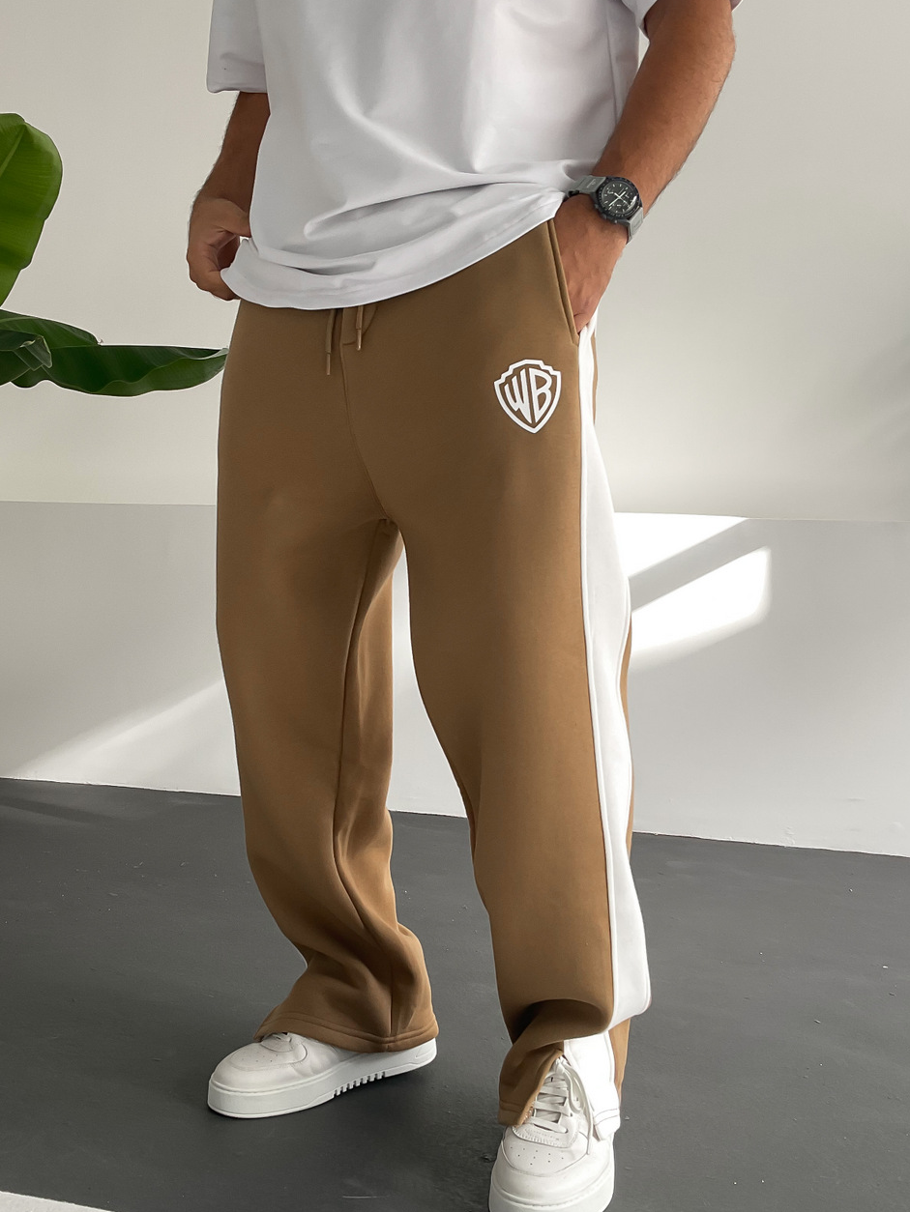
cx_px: 371
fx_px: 1296
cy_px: 604
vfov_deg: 50.1
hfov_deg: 38.5
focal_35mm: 37
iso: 32
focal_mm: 3
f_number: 1.8
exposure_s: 1/120
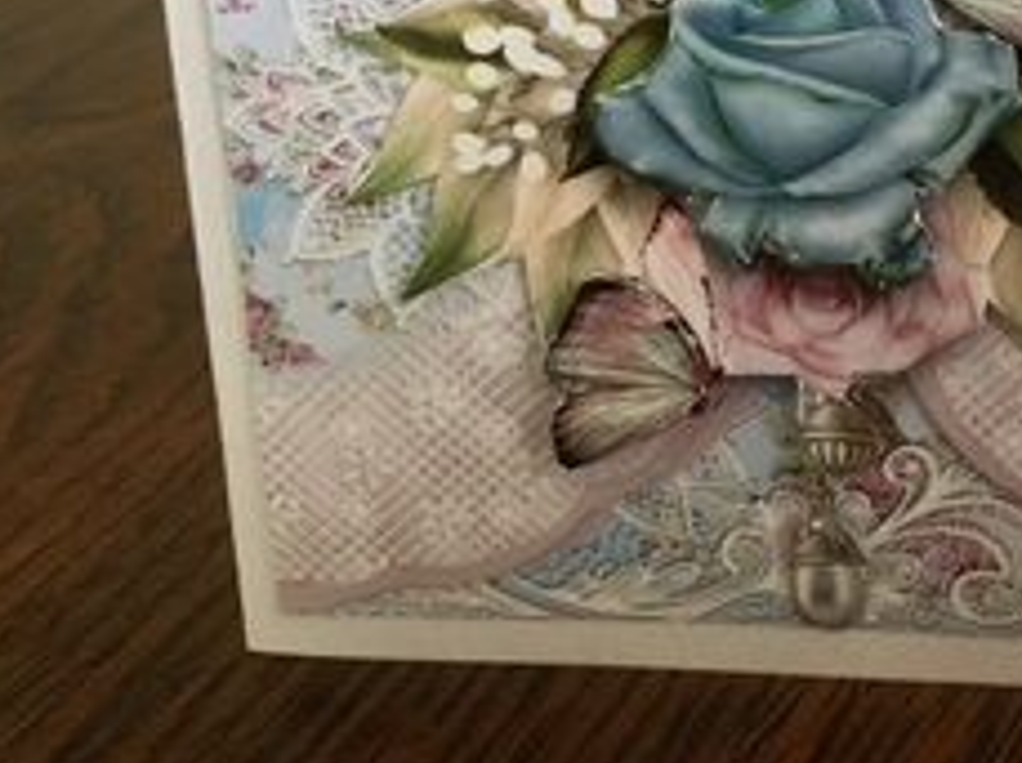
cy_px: 16
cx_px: 768
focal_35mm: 61
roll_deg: -0.4
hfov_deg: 31.2
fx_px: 1798
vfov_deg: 23.1
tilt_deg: -21.8
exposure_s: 1/33
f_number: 2.4
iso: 40
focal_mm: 3.3
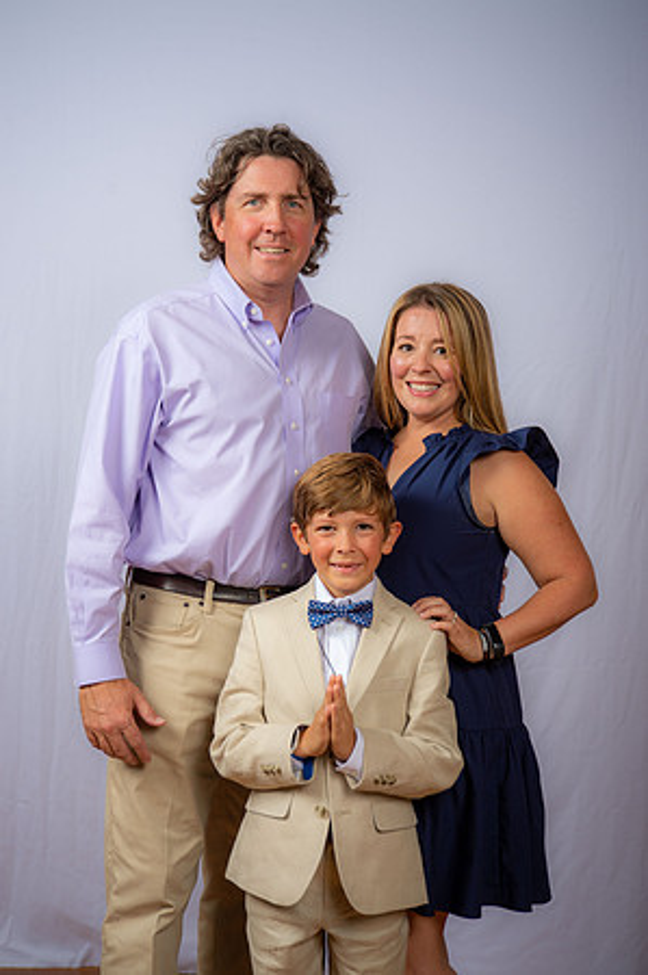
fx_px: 1570
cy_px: 488
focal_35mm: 58
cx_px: 324
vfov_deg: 34.5
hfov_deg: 23.3
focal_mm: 58
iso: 250
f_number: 6.3
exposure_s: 1/160
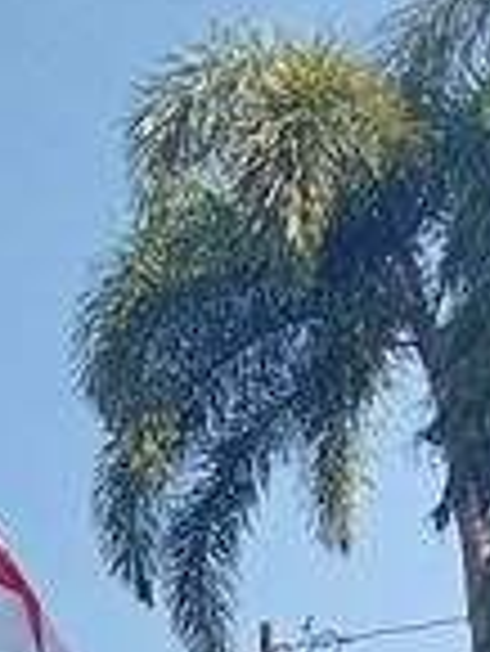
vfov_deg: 20.0
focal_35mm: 76
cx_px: -189
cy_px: 1113
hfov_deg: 17.8
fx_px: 1432
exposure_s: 1/730
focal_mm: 1.3
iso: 64
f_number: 2.2
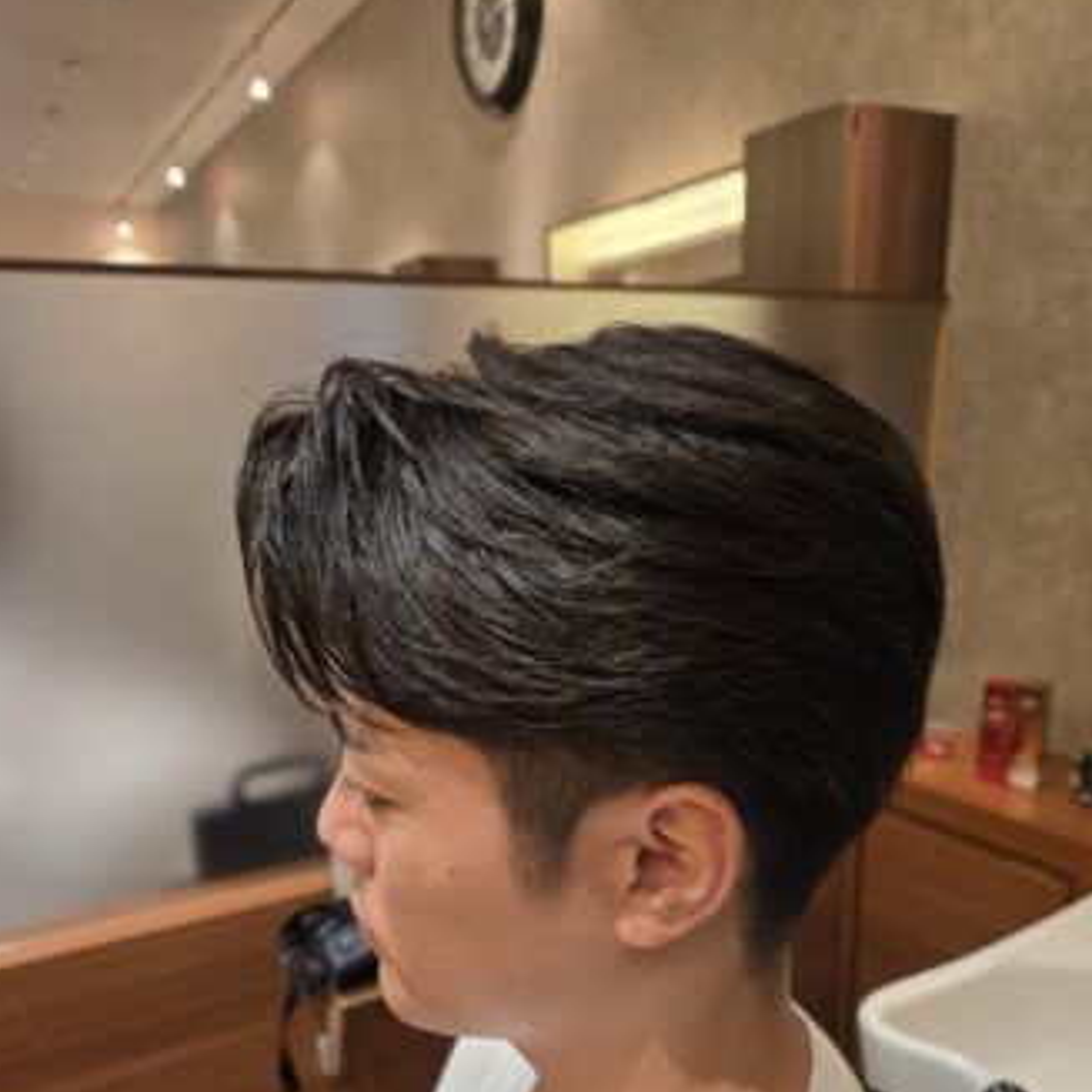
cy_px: 731
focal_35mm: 28
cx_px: 538
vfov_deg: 56.0
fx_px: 999
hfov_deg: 57.3
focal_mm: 6.3
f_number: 1.7
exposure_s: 1/100
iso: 125
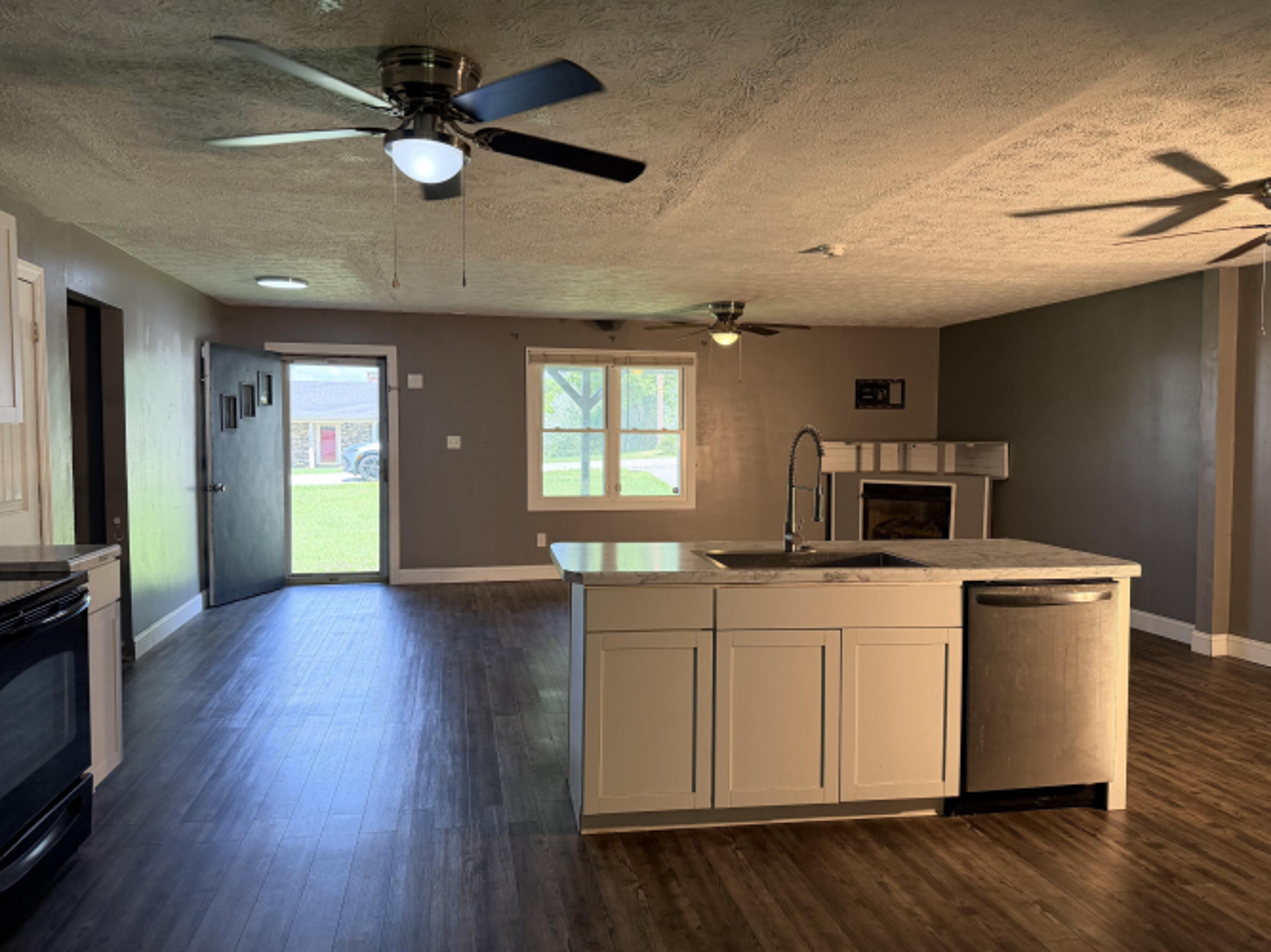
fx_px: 881
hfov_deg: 71.6
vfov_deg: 56.8
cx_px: 636
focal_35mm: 24
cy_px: 476
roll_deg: -0.2
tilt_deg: -2.9
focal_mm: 6.76
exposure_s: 1/222
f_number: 1.78
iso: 200
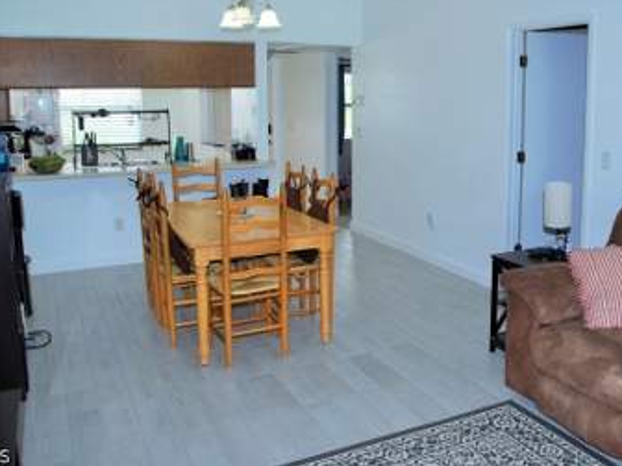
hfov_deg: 54.9
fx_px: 593
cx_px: 379
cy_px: 173
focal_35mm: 33
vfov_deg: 42.6
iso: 200
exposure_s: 1/60
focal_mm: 16
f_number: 4
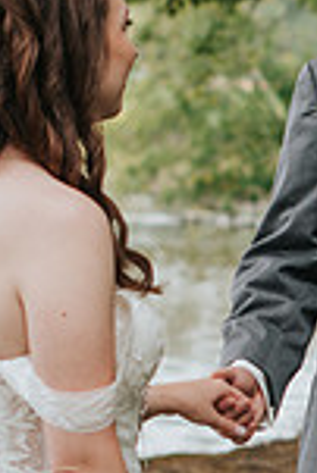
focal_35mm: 223
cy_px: 338
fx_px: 2939
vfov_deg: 9.2
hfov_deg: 6.1
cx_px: 436
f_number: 2.8
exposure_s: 1/800
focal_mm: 50
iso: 200
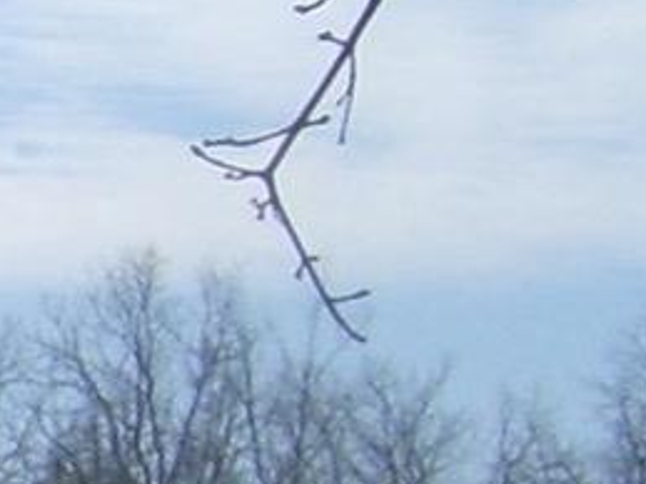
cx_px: -1659
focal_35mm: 285
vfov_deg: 5.1
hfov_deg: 6.1
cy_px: 941
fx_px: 5316
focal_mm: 6
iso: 80
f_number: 4.8
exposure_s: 1/1000
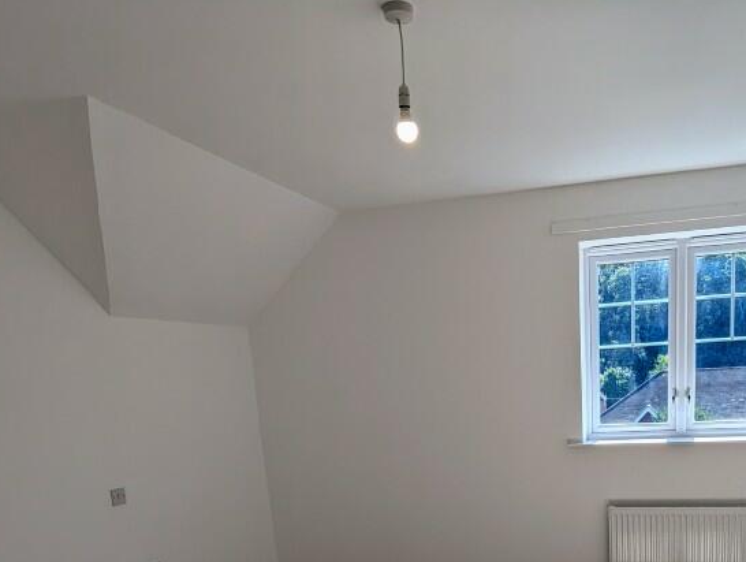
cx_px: 508
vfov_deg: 42.4
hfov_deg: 58.3
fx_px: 647
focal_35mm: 30
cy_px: 523
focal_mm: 2.35
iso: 49
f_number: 2.2
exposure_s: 1/871
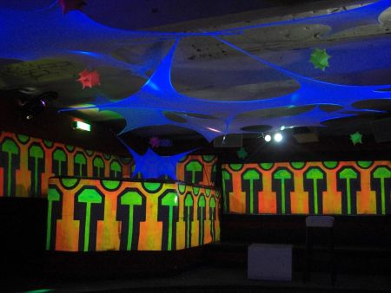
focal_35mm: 38
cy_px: 146
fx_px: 429
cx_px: 196
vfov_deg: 37.8
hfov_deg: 49.0
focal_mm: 7.9
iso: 800
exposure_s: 1/8
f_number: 2.8
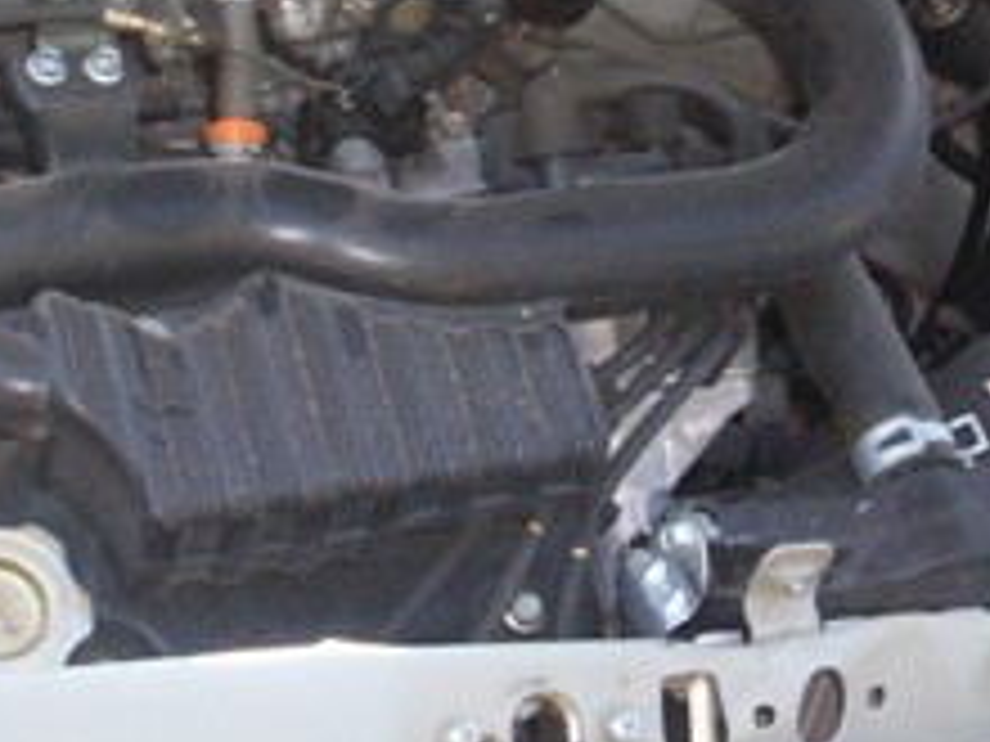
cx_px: 439
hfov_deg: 18.0
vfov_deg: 13.5
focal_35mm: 109
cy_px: 90
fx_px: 3117
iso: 140
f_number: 4.5
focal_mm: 5.9
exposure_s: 1/64
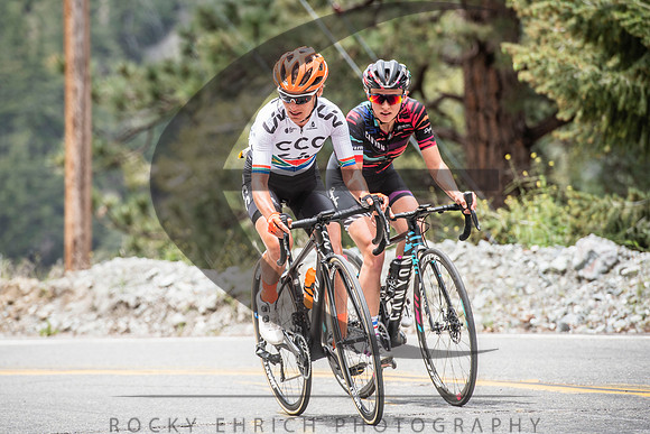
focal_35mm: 224
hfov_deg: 9.2
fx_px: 4048
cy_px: 191
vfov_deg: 6.1
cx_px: 286
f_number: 5.6
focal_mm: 200
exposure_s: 1/1000
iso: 400
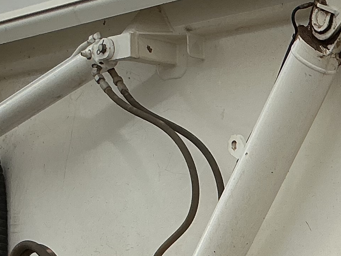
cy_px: 285
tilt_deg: -1.0
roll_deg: +0.0
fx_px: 1153
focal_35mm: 117
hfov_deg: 15.5
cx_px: 510
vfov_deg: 12.4
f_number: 1.8
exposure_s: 1/1195
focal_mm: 3
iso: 25
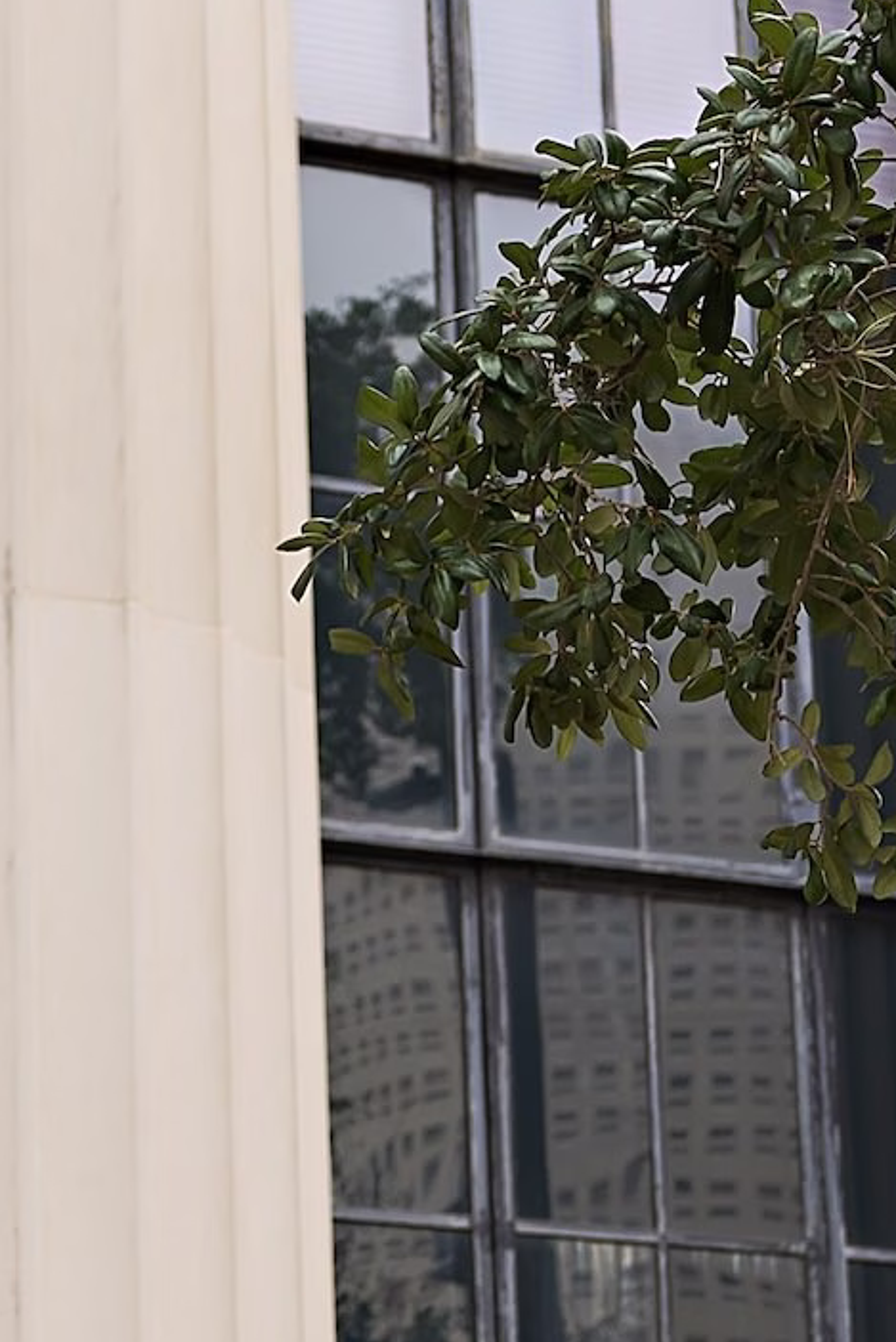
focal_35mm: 131
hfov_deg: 10.4
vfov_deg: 15.7
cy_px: 884
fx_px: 4871
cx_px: 15
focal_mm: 30.6
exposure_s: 1/500
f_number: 2.8
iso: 100
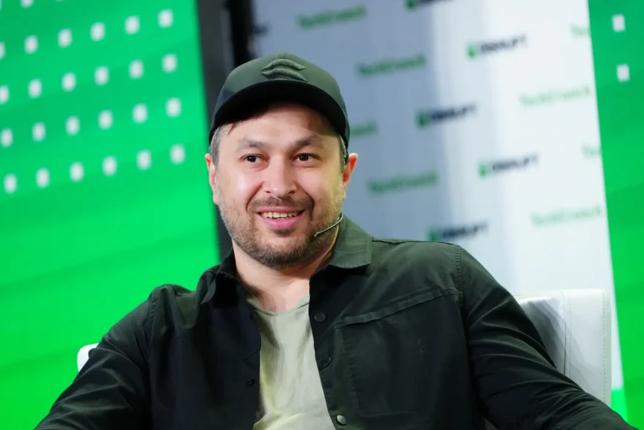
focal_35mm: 474
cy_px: 215
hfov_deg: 4.3
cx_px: 267
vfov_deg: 2.9
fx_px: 8479
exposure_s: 1/250
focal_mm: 400
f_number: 6.3
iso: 3200
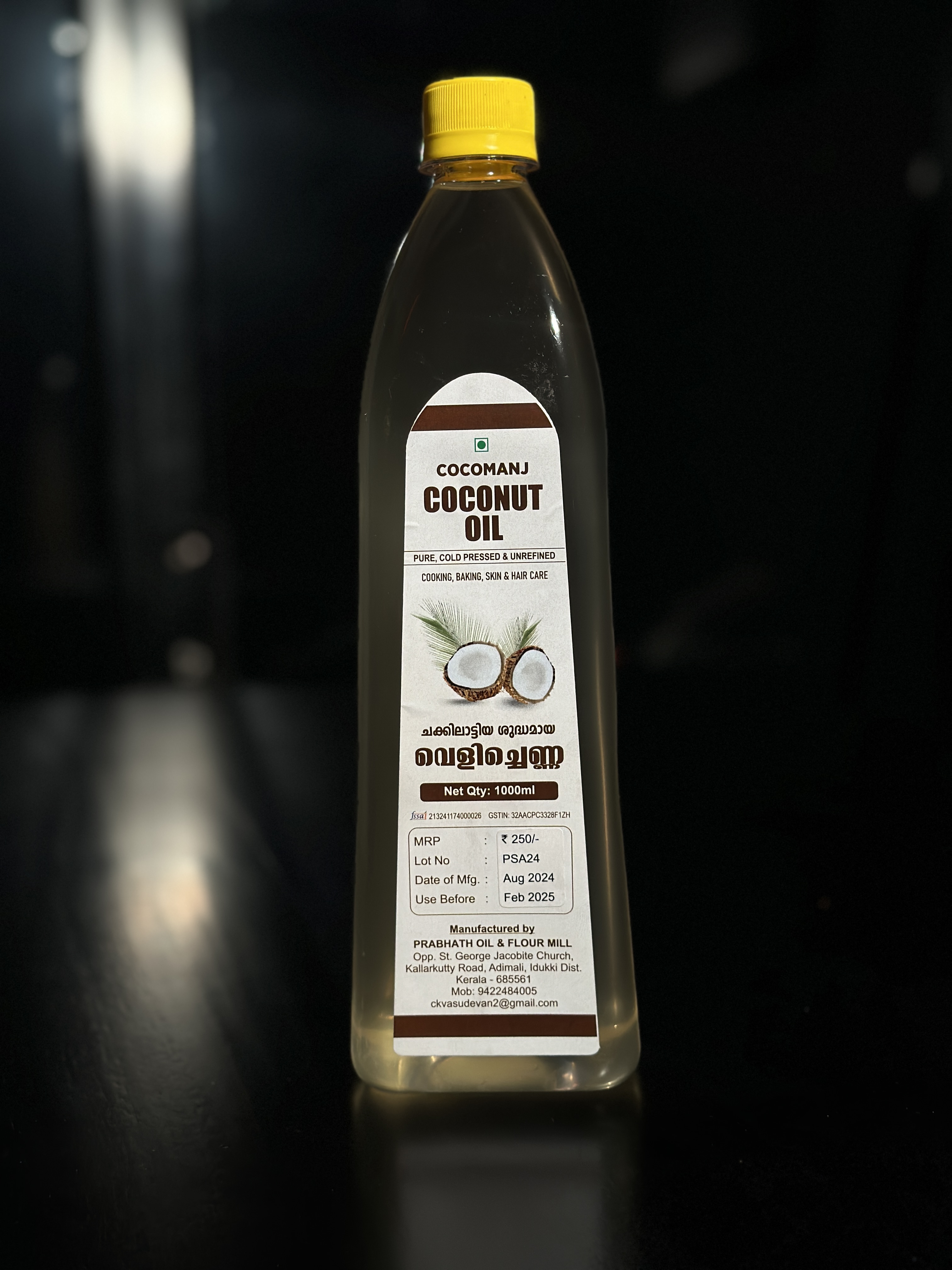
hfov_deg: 30.3
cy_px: 635
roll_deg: +1.6
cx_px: 476
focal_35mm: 48
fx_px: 1760
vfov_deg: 39.7
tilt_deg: -5.7
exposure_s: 1/335
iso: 80
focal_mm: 6.86
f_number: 1.78
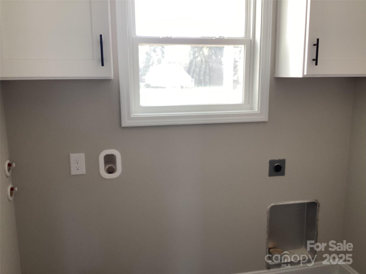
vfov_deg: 45.4
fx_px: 328
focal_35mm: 31
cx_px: 183
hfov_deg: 58.4
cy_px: 137
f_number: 2.4
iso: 80
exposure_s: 1/100
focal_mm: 3.3
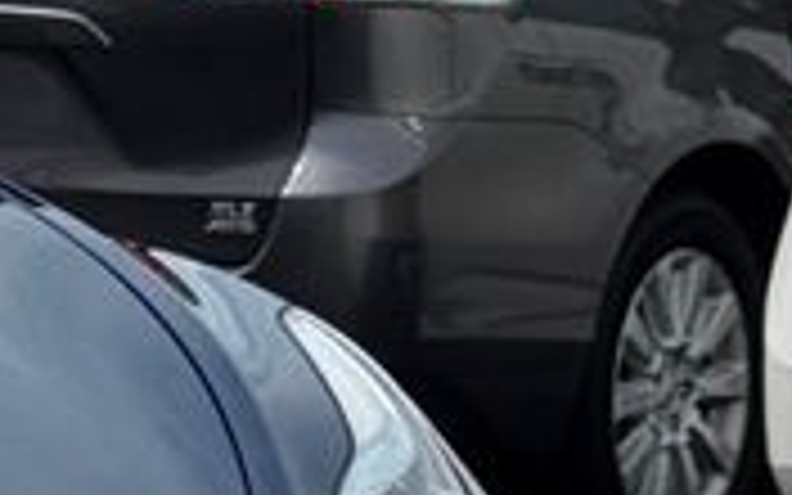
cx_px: -1012
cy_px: 378
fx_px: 6389
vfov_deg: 4.4
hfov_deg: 6.8
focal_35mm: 296
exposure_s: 1/4608
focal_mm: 6.76
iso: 64
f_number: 1.78
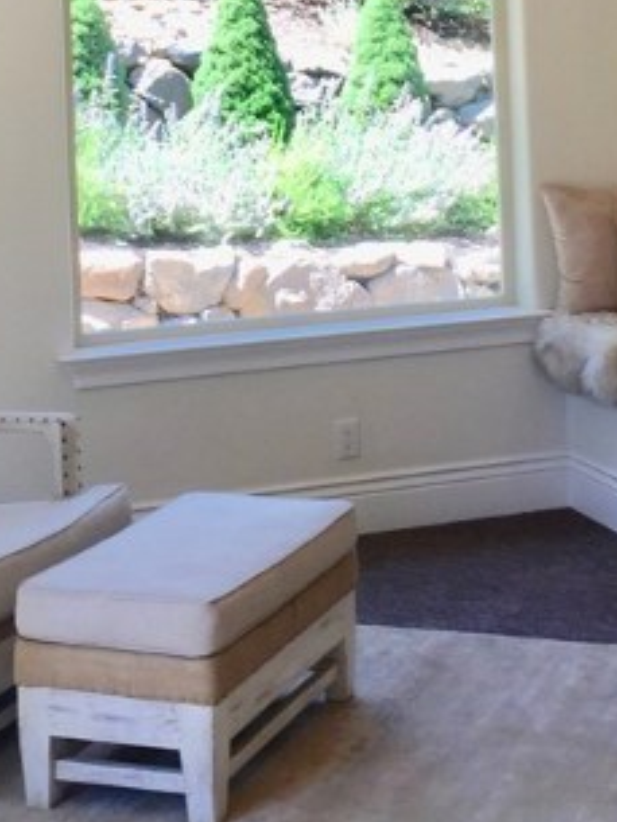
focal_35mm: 73
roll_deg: +1.0
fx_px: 1734
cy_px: 51
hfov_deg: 20.1
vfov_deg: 25.7
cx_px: 393
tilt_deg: -0.5
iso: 32
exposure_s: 1/120
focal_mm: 4.15
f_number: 2.2
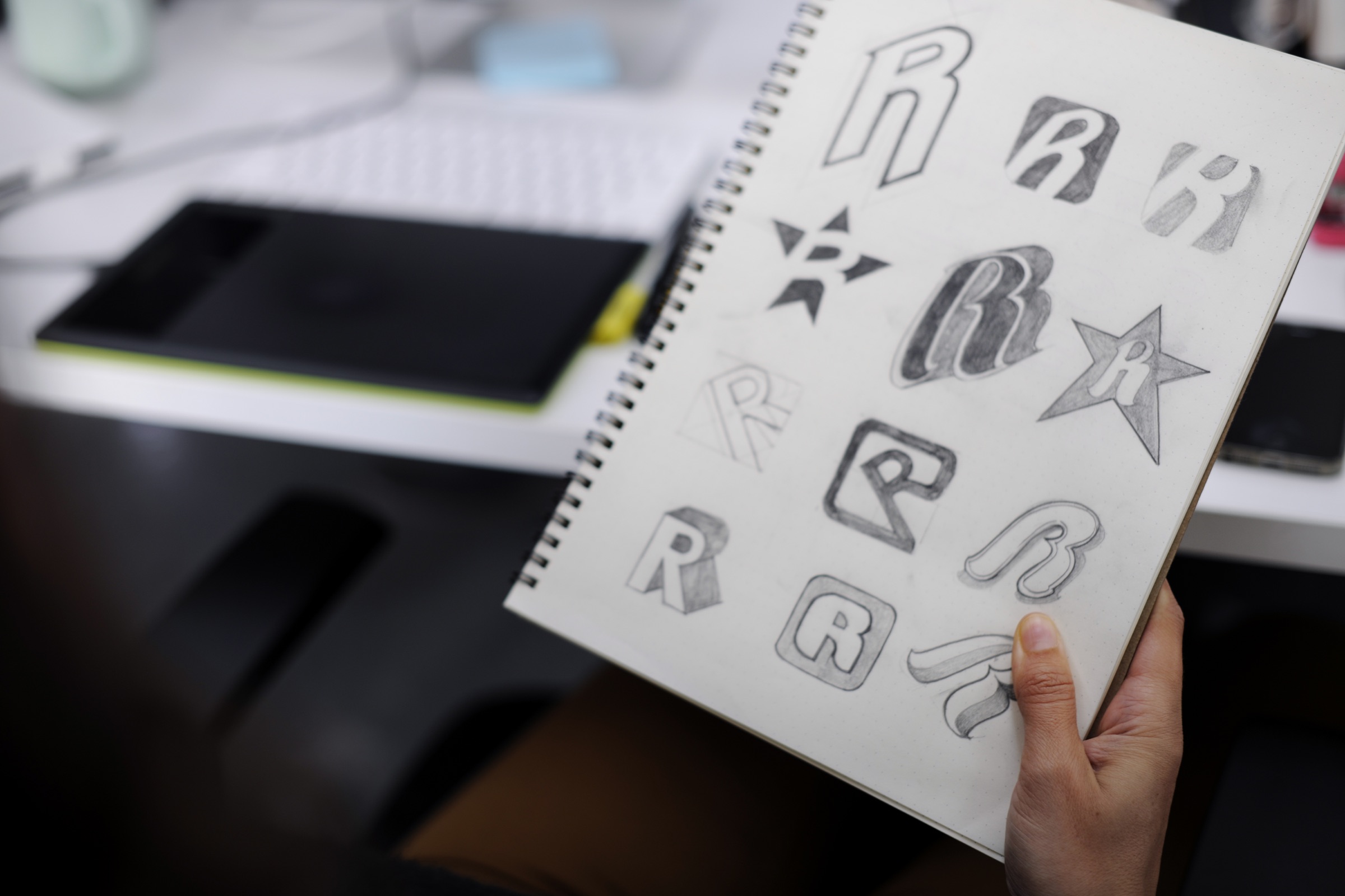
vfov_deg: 27.0
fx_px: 1868
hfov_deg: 39.6
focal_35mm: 50
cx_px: 672
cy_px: 448
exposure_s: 1/125
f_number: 2.5
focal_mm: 50
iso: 100
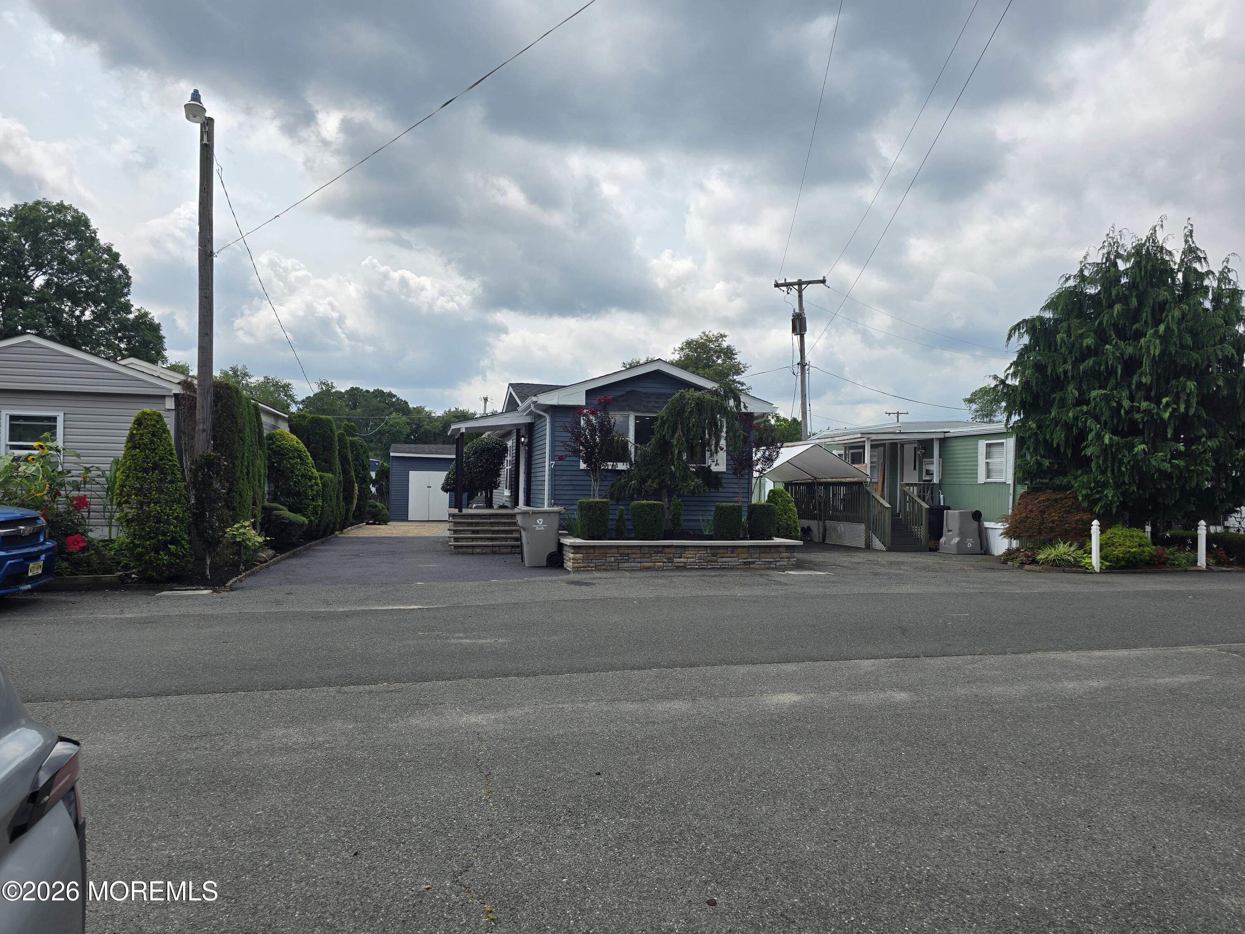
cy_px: 467
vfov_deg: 58.9
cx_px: 622
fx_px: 827
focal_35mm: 23
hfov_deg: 73.9
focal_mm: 6.3
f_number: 1.7
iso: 12
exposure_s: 1/812
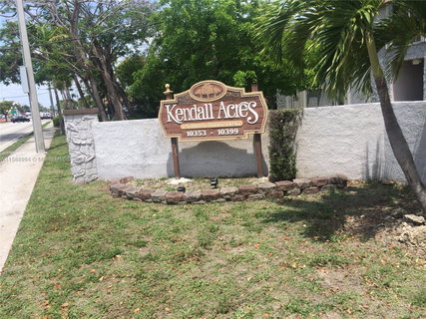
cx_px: 213
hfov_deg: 61.7
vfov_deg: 48.2
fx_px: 357
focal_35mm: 29
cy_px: 160
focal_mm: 4.15
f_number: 2.2
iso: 32
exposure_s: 1/2160
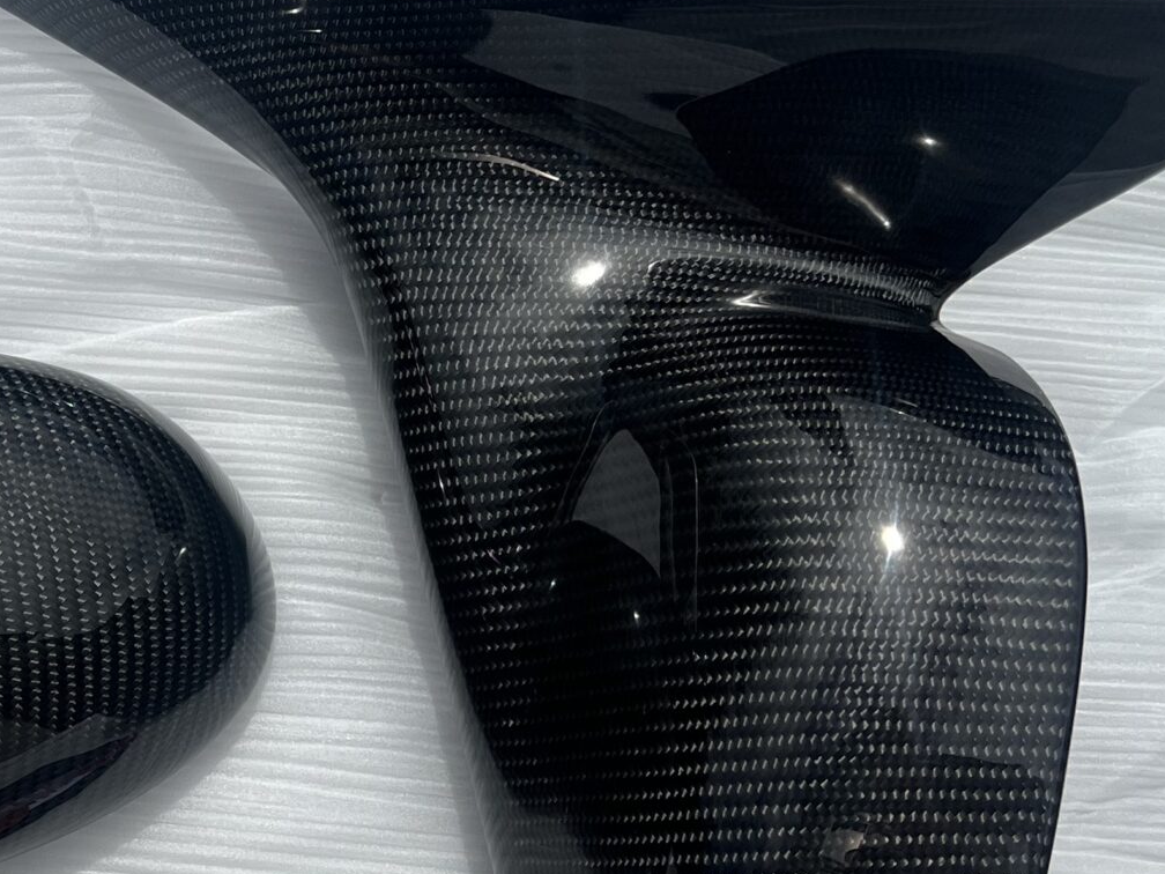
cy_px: 630
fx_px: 2221
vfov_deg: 22.1
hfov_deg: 27.5
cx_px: -24
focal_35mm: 66
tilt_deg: -78.4
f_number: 1.5
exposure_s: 1/12658
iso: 50
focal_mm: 5.7
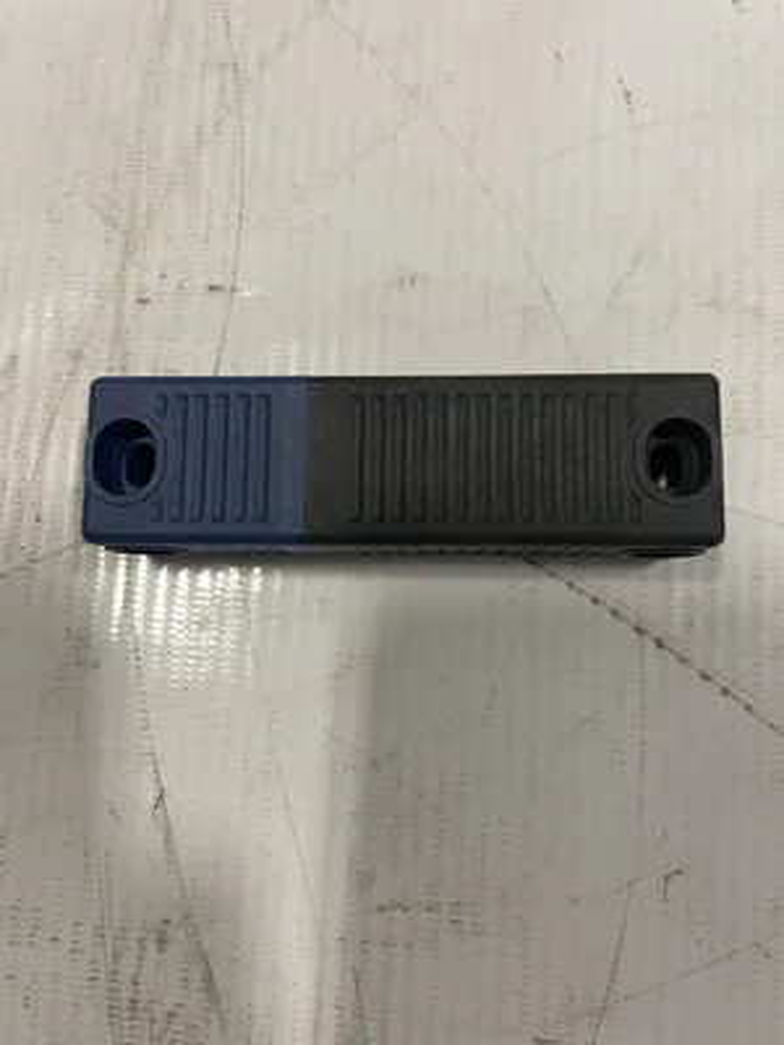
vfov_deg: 67.3
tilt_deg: -83.3
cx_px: 392
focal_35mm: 26
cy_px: 522
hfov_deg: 53.1
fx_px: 785
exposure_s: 1/60
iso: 125
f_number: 1.6
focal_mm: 4.2
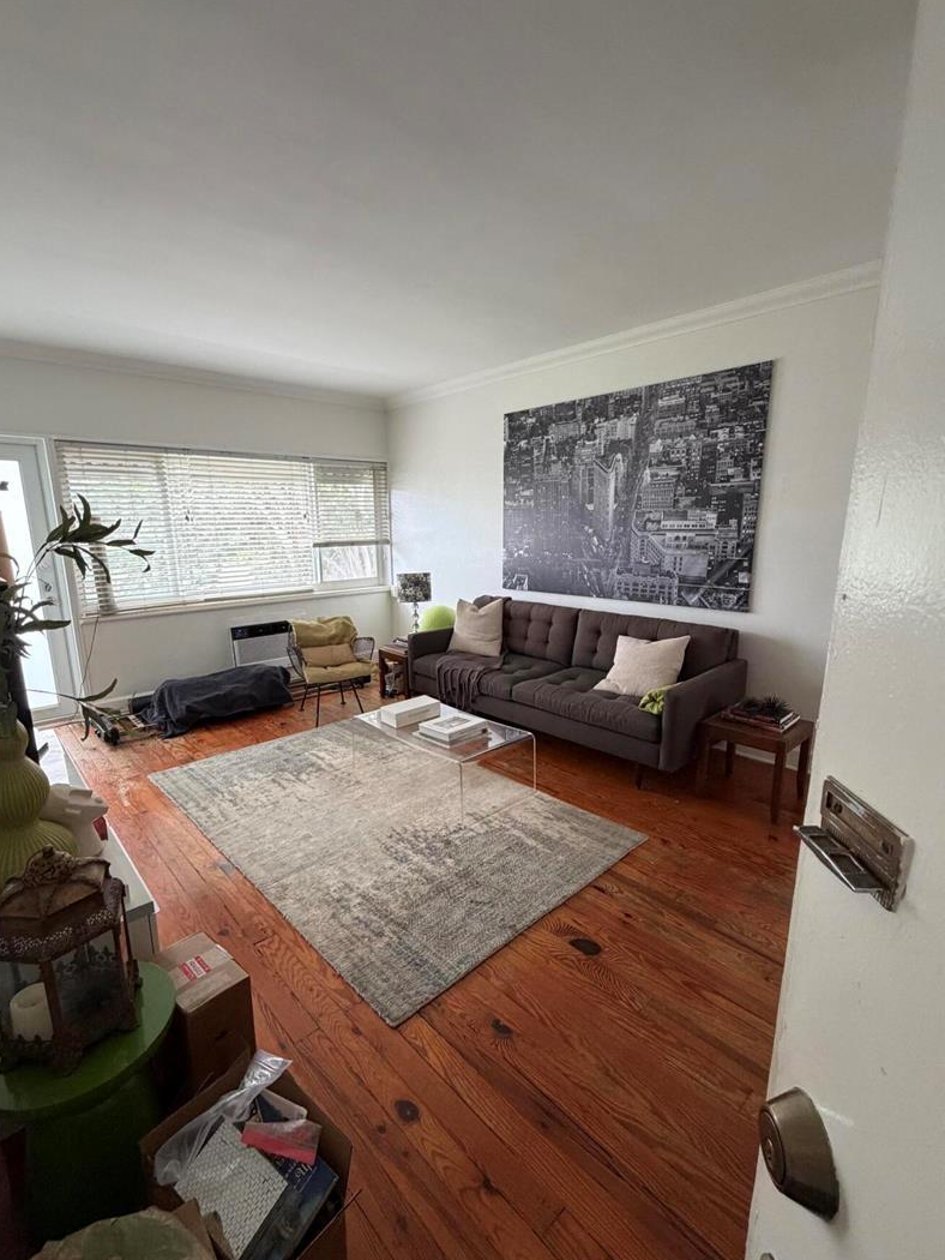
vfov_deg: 94.4
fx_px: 582
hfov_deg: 78.1
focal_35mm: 16
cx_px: 449
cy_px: 654
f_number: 2.2
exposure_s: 1/78
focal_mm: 2.22
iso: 320
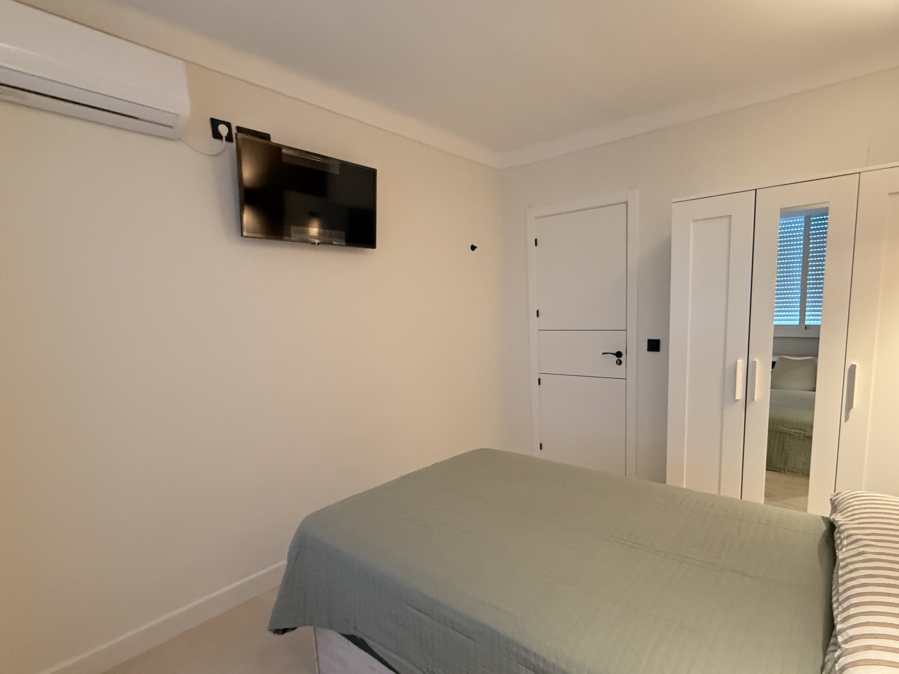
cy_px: 379
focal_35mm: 18
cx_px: 512
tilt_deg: -8.2
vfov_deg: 71.3
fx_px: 467
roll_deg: +2.7
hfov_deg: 87.2
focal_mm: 2.22
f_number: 2.2
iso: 640
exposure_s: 1/60
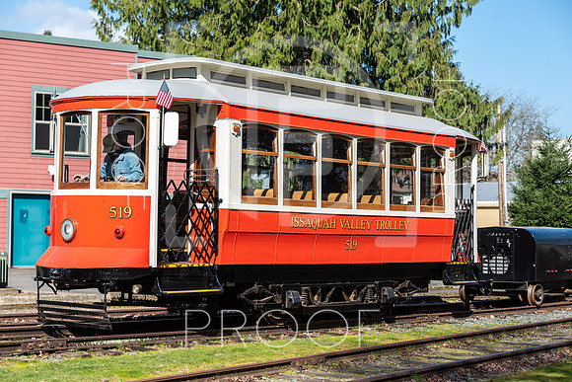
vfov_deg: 18.7
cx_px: 298
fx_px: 1159
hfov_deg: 27.7
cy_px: 199
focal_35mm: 73
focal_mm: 70
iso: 100
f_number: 6.3
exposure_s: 1/400
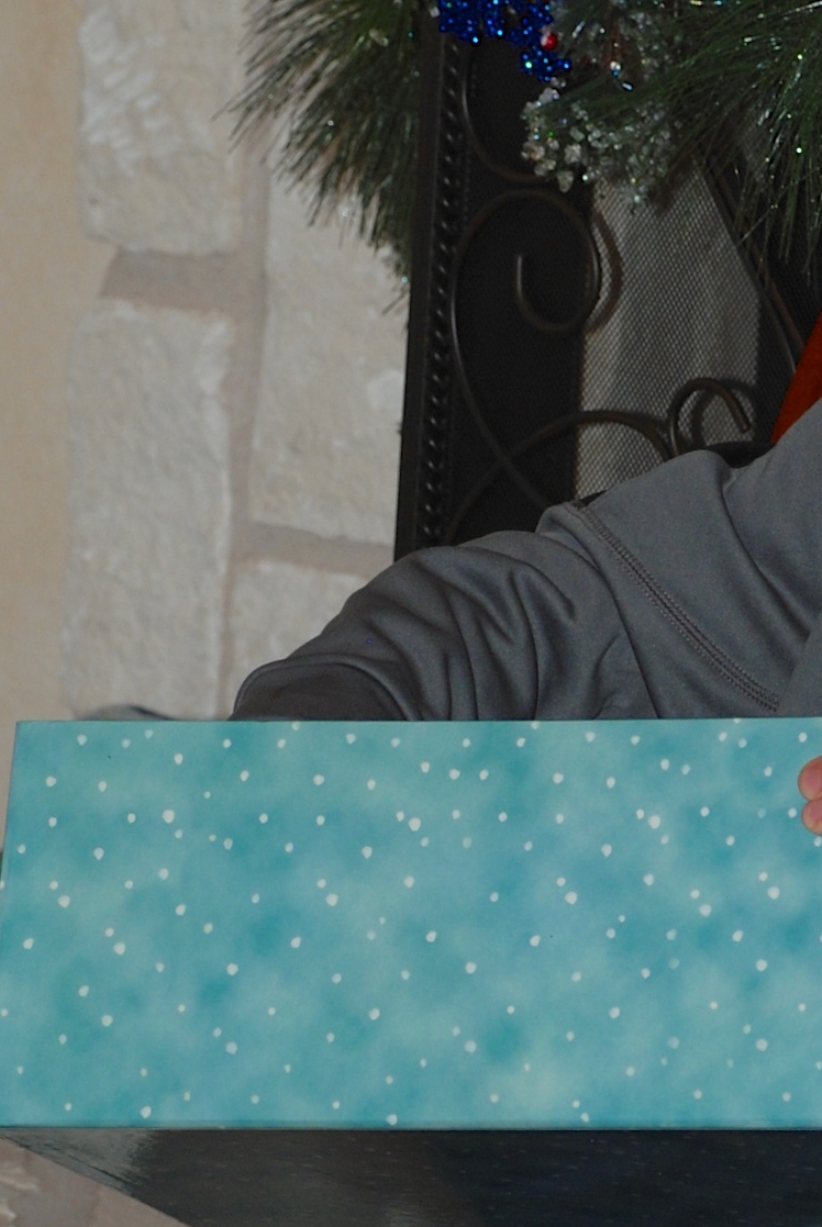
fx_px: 9628
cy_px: 828
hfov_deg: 4.9
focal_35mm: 282
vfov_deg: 7.3
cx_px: 957
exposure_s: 1/60
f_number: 5.6
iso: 200
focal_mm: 70
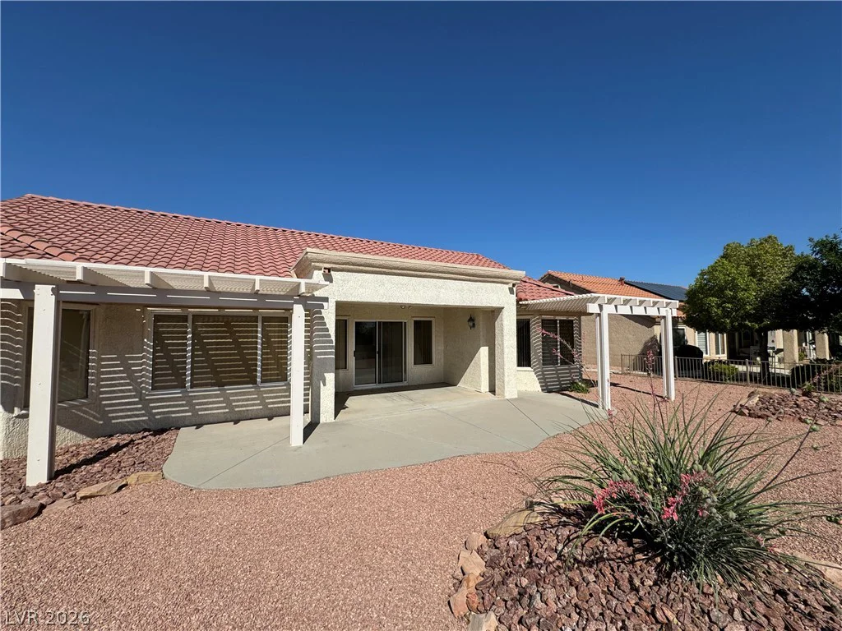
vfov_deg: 85.7
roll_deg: +0.0
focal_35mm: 14
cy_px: 316
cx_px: 421
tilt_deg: +2.4
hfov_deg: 102.1
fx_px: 341
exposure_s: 1/4630
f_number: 2.2
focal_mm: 2.22
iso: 50
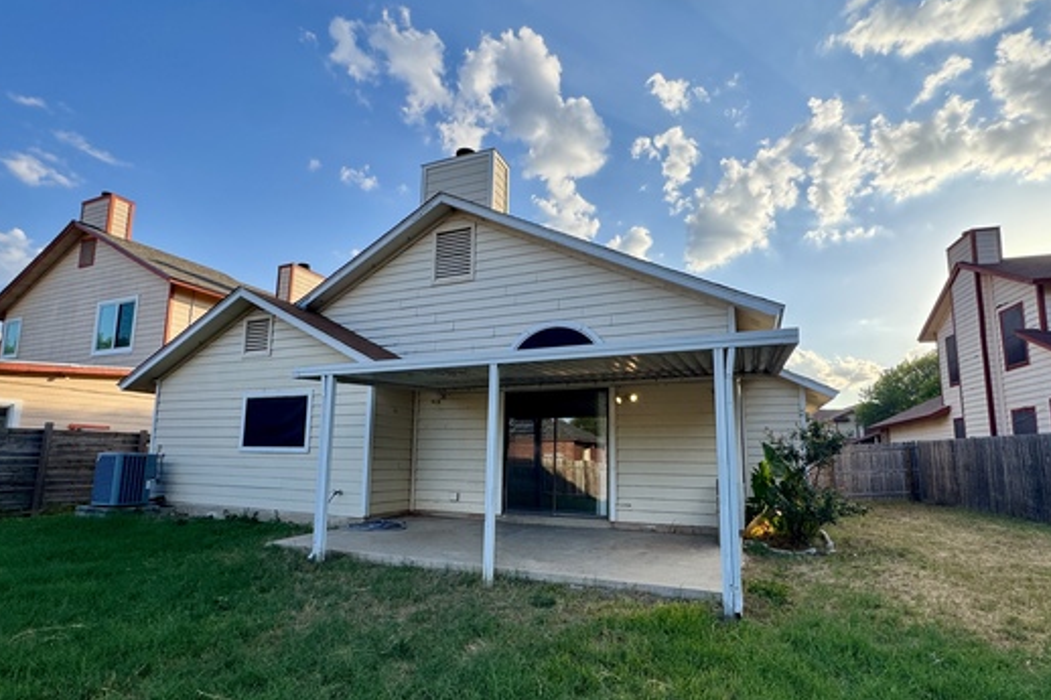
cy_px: 383
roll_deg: -0.8
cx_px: 521
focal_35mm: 18
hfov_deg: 90.0
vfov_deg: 67.2
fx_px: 525
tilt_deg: +8.9
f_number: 2.2
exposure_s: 1/741
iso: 40
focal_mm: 2.22
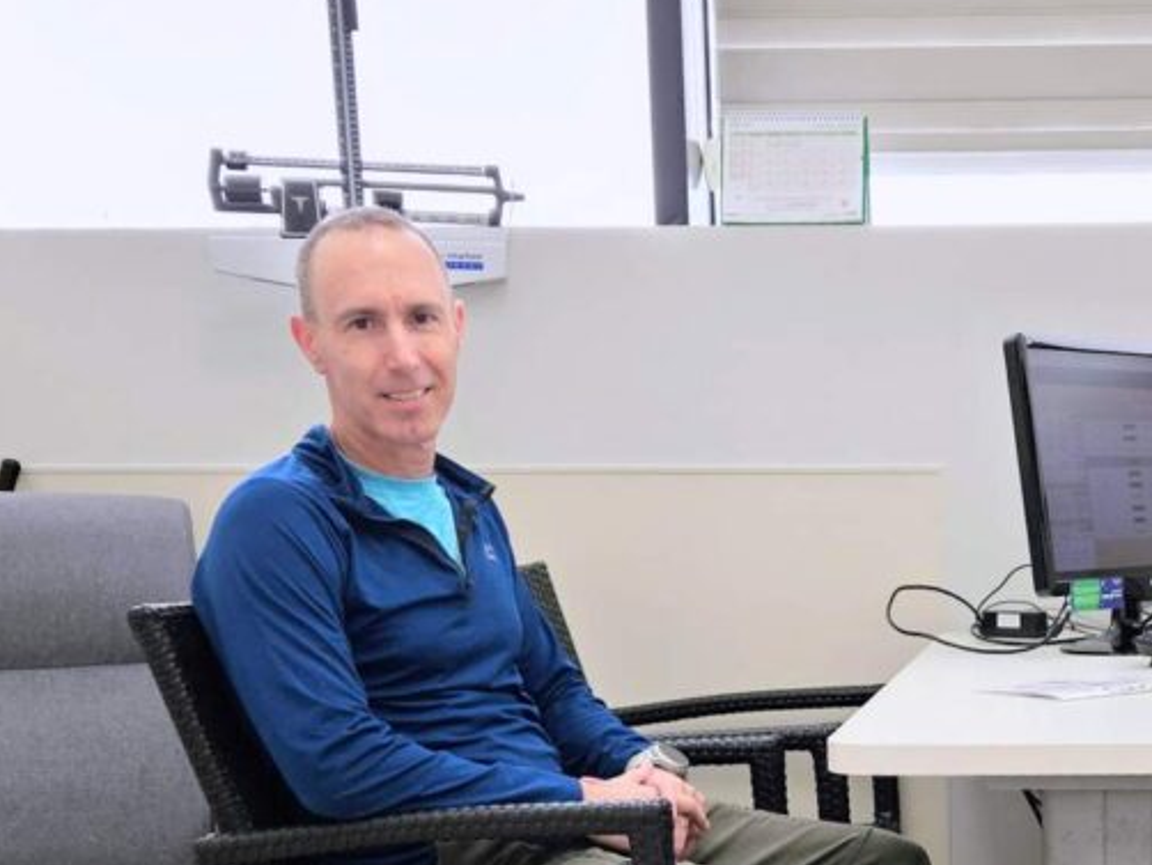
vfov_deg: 31.1
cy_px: 811
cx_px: 1081
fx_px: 1465
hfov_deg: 39.2
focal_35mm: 44
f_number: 1.8
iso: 40
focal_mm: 5.4
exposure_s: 1/180
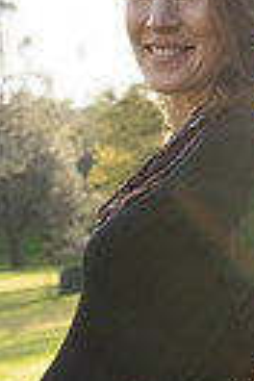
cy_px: 424
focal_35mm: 85
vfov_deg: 22.5
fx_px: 900
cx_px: 84
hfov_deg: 16.0
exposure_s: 1/250
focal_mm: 25
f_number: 3.5
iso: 125
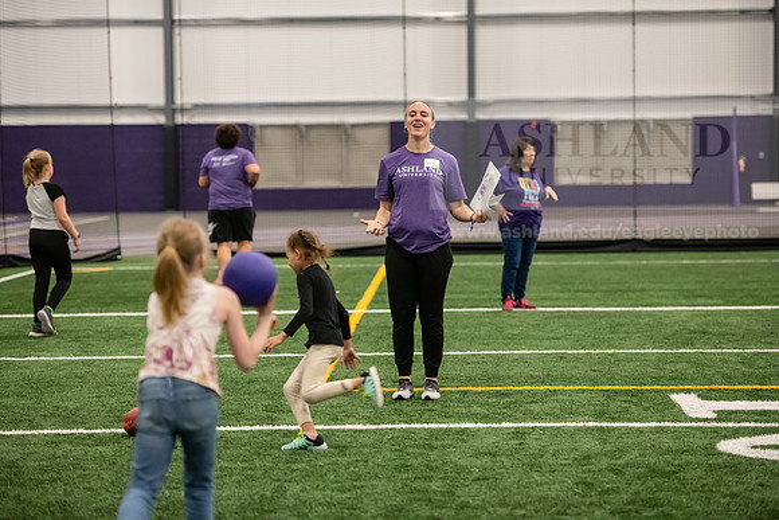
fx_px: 2511
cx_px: 390
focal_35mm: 116
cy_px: 260
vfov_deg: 11.8
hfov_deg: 17.6
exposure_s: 1/320
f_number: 3.2
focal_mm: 116
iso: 4000
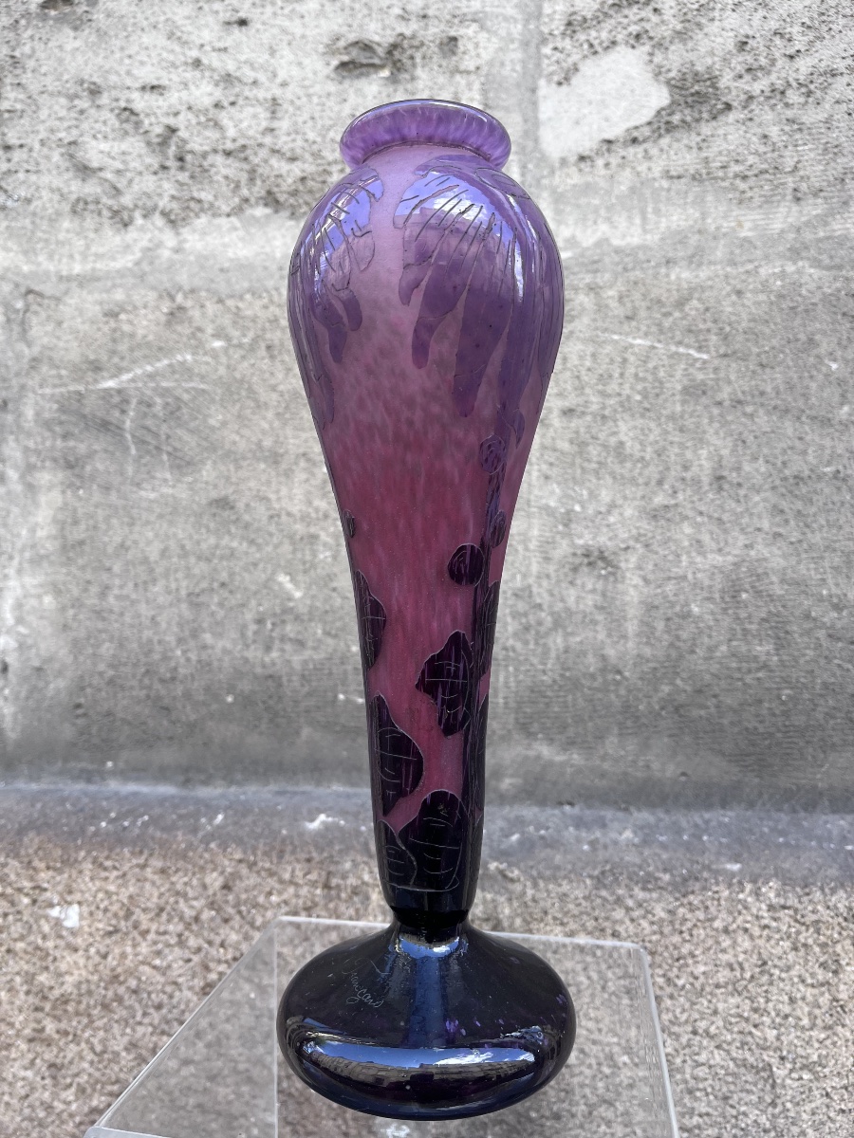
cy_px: 569
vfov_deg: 67.3
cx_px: 427
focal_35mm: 26
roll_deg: +0.6
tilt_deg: +1.3
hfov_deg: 53.1
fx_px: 855
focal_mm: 5.1
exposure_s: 1/354
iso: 50
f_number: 1.6
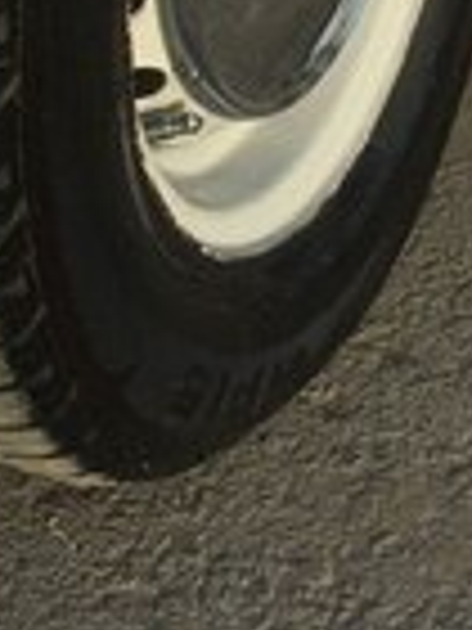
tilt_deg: -17.6
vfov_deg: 17.4
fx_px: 1873
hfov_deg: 14.2
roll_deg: +0.6
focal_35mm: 103
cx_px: 49
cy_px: -284
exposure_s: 1/1130
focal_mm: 4.15
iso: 32
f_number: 2.2
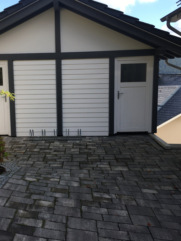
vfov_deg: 46.8
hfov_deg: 35.6
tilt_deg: -8.3
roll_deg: +0.7
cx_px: 62
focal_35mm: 40
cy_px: 117
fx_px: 279
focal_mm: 4.15
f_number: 2.2
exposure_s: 1/466
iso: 25
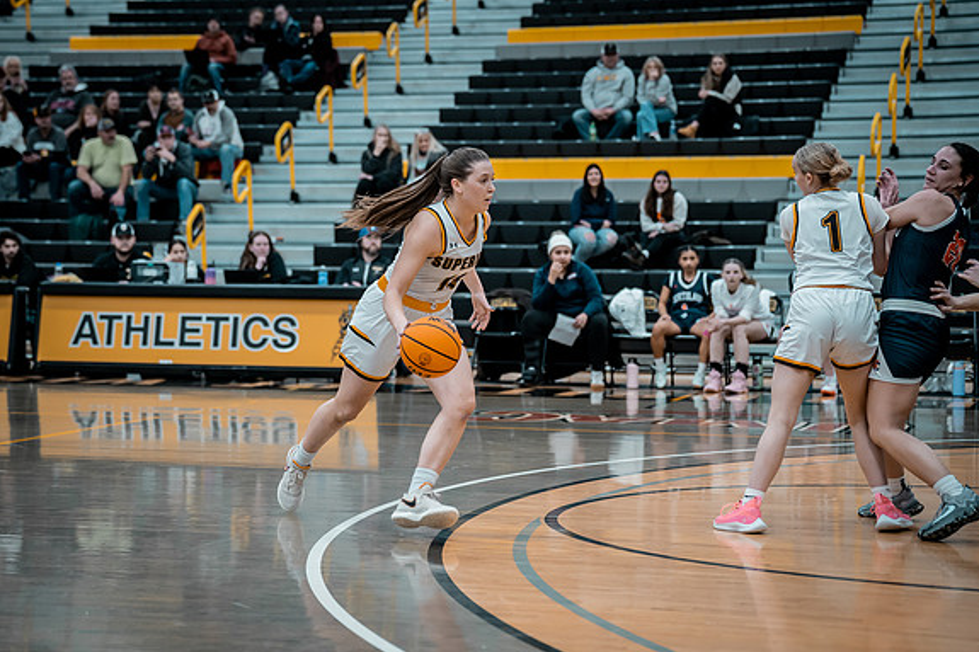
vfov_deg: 15.7
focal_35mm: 87
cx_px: 401
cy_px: 314
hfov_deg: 23.4
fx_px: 2365
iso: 1250
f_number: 2.5
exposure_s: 1/640
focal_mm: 72
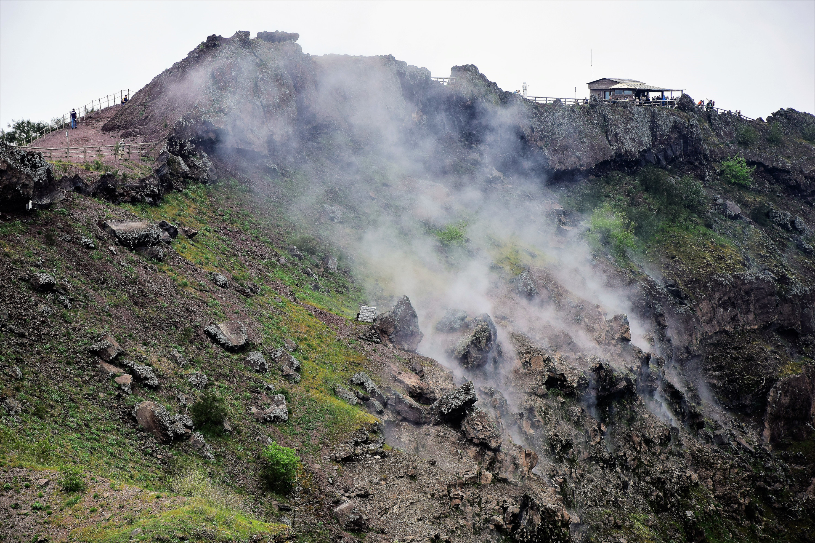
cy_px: 272
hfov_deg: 13.0
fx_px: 3566
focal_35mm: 158
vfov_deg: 8.7
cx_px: 408
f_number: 8
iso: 200
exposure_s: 1/640
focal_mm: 105
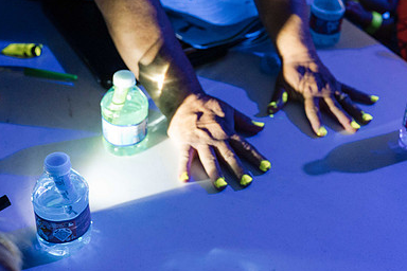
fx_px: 622
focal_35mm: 55
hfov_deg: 36.2
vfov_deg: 24.4
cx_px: 232
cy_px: 74
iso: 6400
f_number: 4.5
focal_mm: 35
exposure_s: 1/60
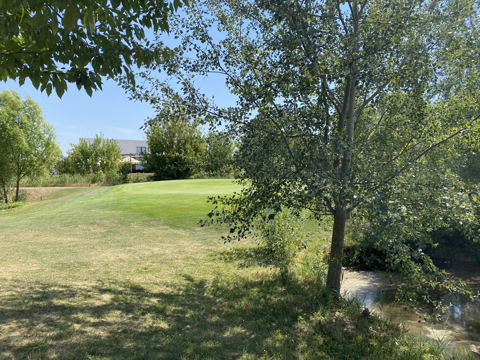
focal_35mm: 26
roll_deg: +0.2
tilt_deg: +0.1
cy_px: 180
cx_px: 240
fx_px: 361
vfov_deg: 53.1
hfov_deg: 67.3
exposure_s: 1/1838
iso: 32
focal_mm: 4.25
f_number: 1.8
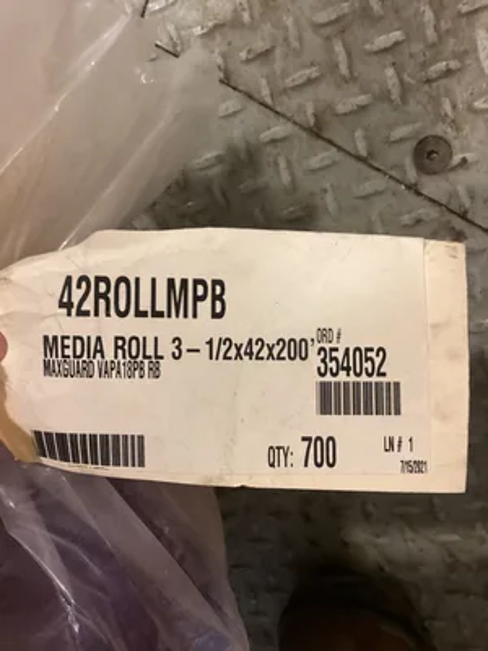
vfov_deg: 58.4
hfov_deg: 45.4
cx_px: 244
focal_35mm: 31
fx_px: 583
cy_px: 326
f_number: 2.4
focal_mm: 3.3
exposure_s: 1/25
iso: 400
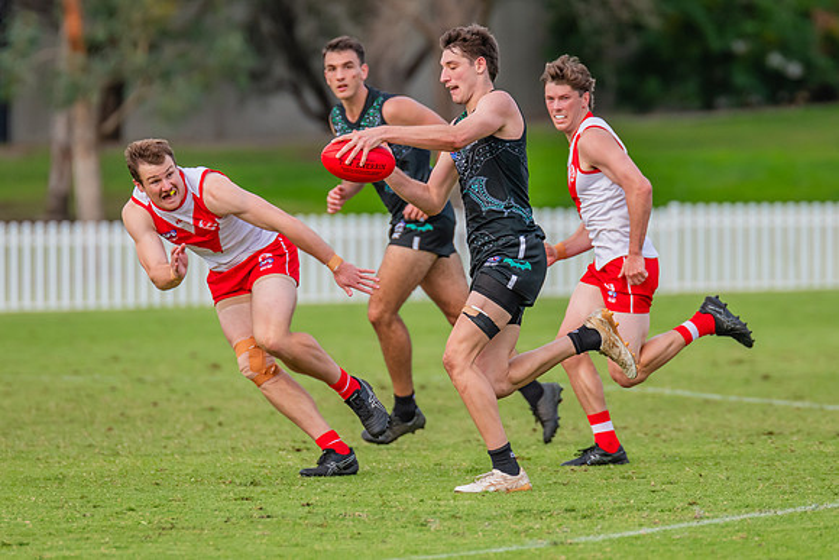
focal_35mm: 592
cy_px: 235
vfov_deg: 2.3
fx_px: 13789
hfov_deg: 3.5
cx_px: 461
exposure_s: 1/1600
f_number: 5
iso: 800
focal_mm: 420
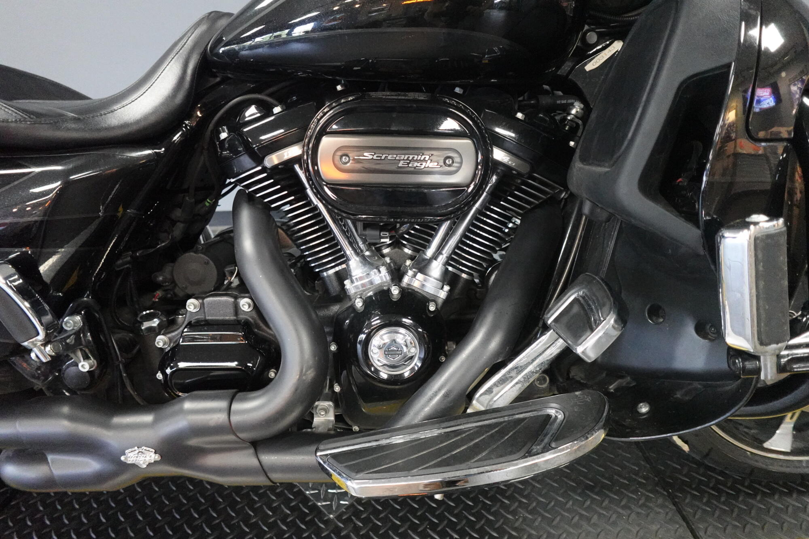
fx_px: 449
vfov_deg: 61.9
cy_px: 270
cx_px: 404
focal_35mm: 20
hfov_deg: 84.0
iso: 4000
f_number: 2
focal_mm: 7.6
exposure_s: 1/250
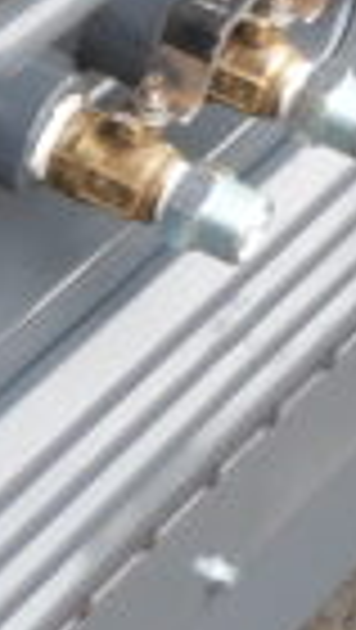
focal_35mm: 197
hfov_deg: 5.6
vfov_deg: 10.9
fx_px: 3298
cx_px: -915
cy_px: 40
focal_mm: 5.9
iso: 80
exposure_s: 1/50
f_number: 4
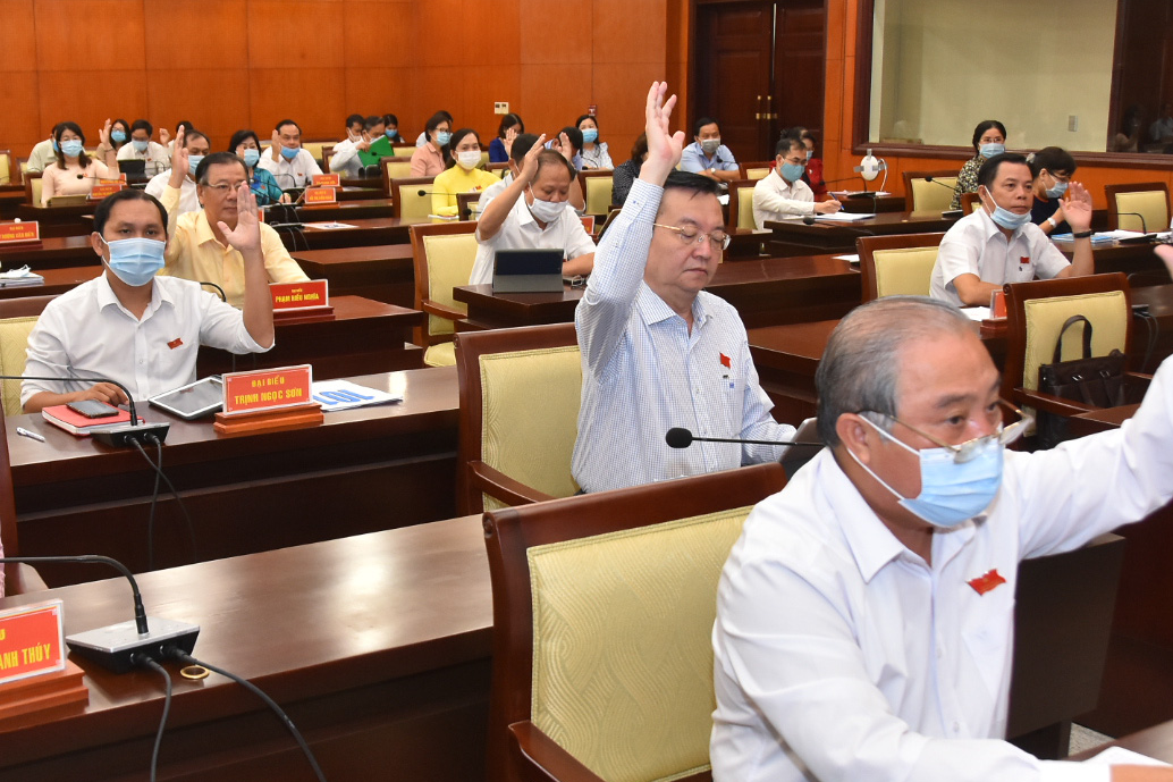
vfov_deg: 28.6
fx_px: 1531
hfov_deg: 41.6
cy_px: 447
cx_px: 429
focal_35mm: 47
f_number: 4.5
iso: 1000
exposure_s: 1/125
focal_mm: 20
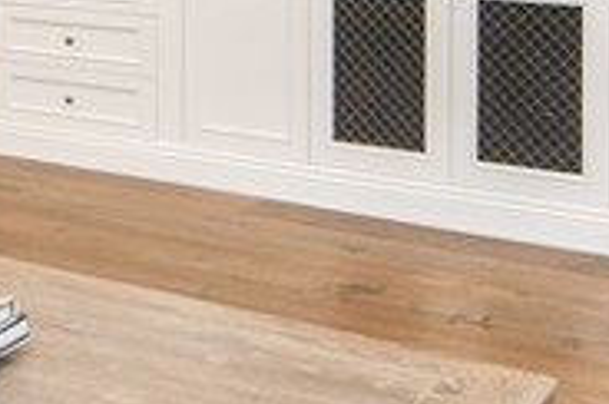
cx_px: 70
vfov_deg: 16.3
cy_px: -154
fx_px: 1317
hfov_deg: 25.3
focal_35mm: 78
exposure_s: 1/60
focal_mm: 14
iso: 1400
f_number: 4
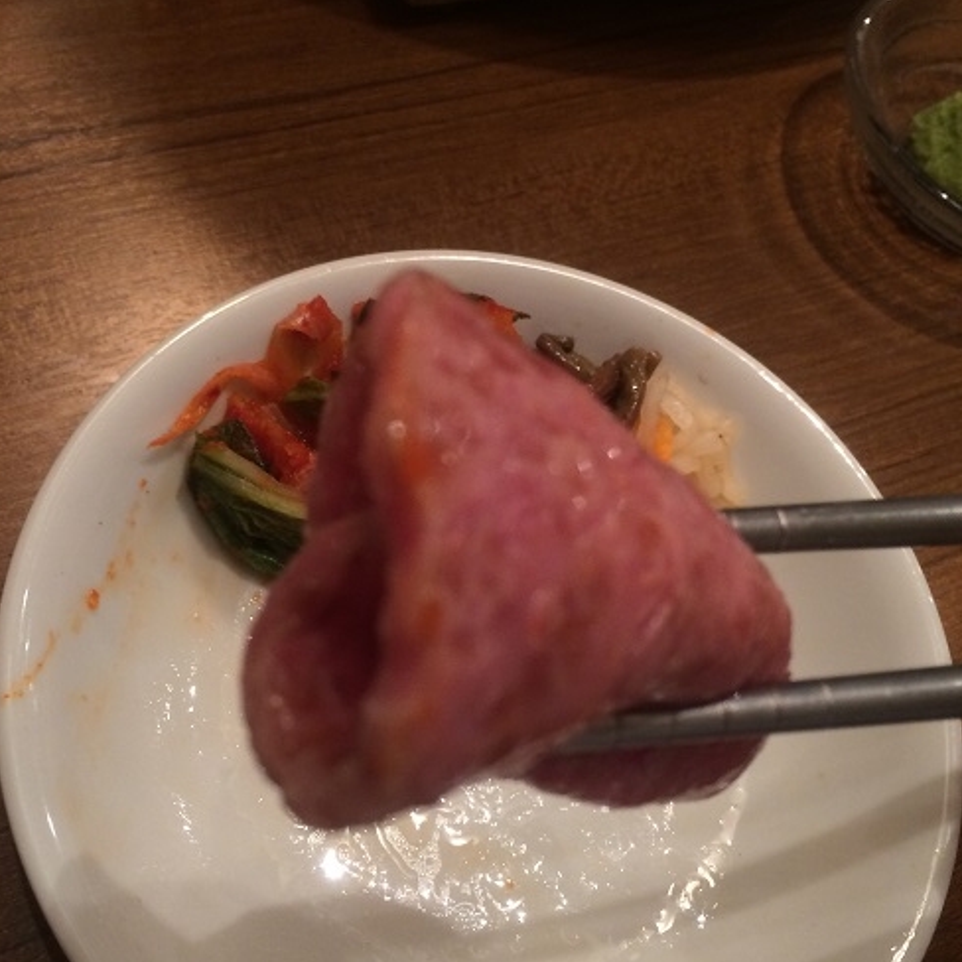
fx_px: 1195
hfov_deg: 43.8
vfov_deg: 43.9
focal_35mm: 38
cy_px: 489
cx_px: 460
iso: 100
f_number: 2.2
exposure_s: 1/30
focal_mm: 4.12
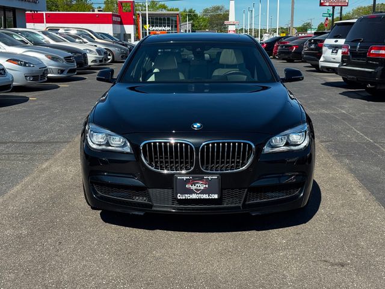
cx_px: 192
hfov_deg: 39.7
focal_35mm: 48
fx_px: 534
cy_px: 144
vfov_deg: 30.3
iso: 64
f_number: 1.78
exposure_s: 1/2513
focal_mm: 6.76
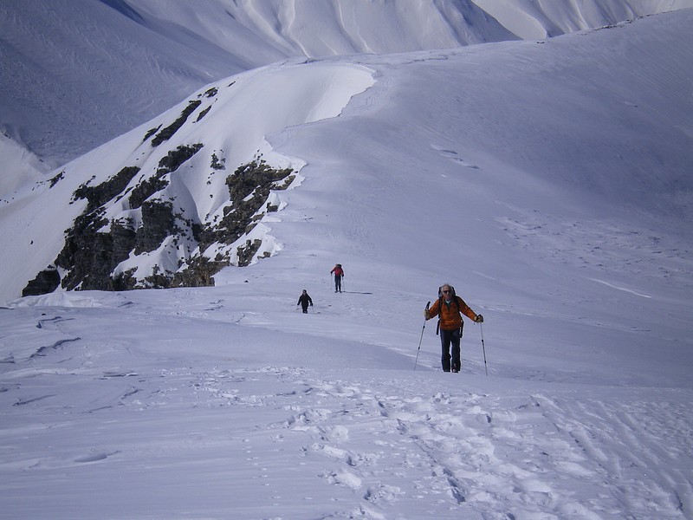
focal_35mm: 114
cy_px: 260
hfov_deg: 17.3
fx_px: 2282
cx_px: 346
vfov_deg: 13.0
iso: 64
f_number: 8.5
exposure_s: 1/640
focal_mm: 18.9
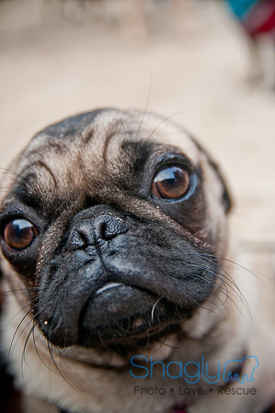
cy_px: 206
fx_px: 551
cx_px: 138
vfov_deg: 41.2
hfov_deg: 28.0
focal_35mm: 48
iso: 200
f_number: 2.8
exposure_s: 1/500
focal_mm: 32
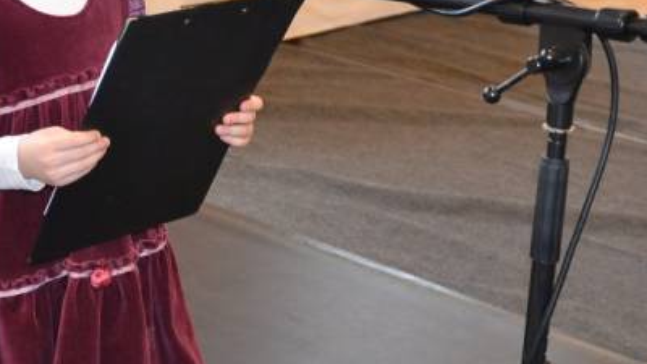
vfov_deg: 11.0
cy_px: 83
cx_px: 142
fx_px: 1888
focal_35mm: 110
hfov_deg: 19.3
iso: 1400
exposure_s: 1/60
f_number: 4.5
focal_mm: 35
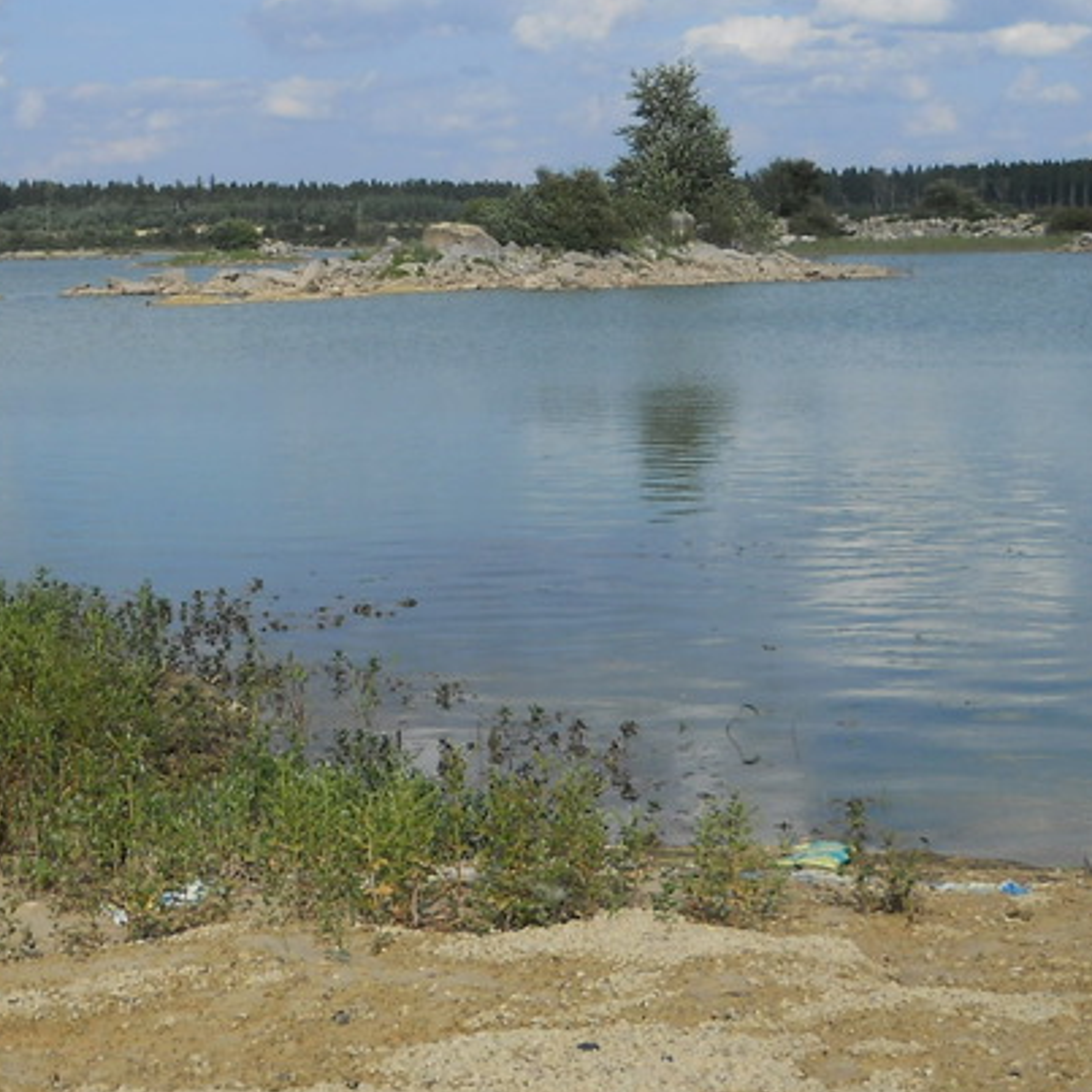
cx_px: 393
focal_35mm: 72
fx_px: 2570
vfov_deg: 24.0
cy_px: 444
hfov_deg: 23.9
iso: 80
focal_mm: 6.72
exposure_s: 1/500
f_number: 5.5
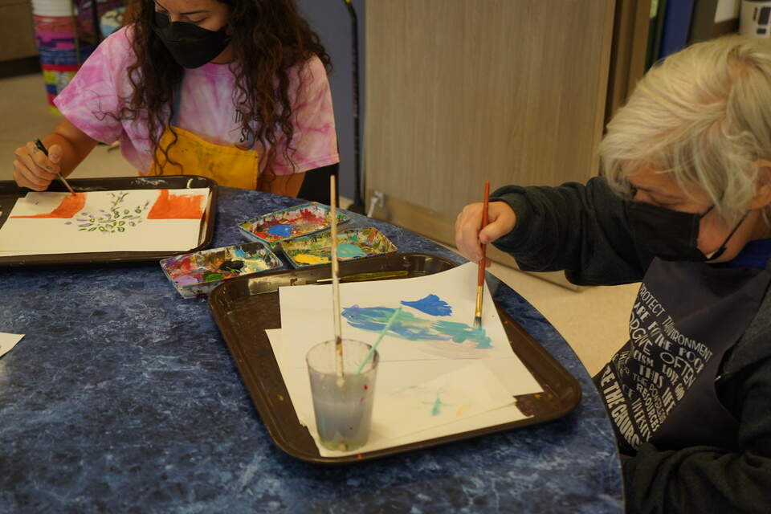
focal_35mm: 44
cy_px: 257
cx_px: 386
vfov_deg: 30.5
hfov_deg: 44.5
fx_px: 942
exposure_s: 1/160
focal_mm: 44
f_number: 4.5
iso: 800
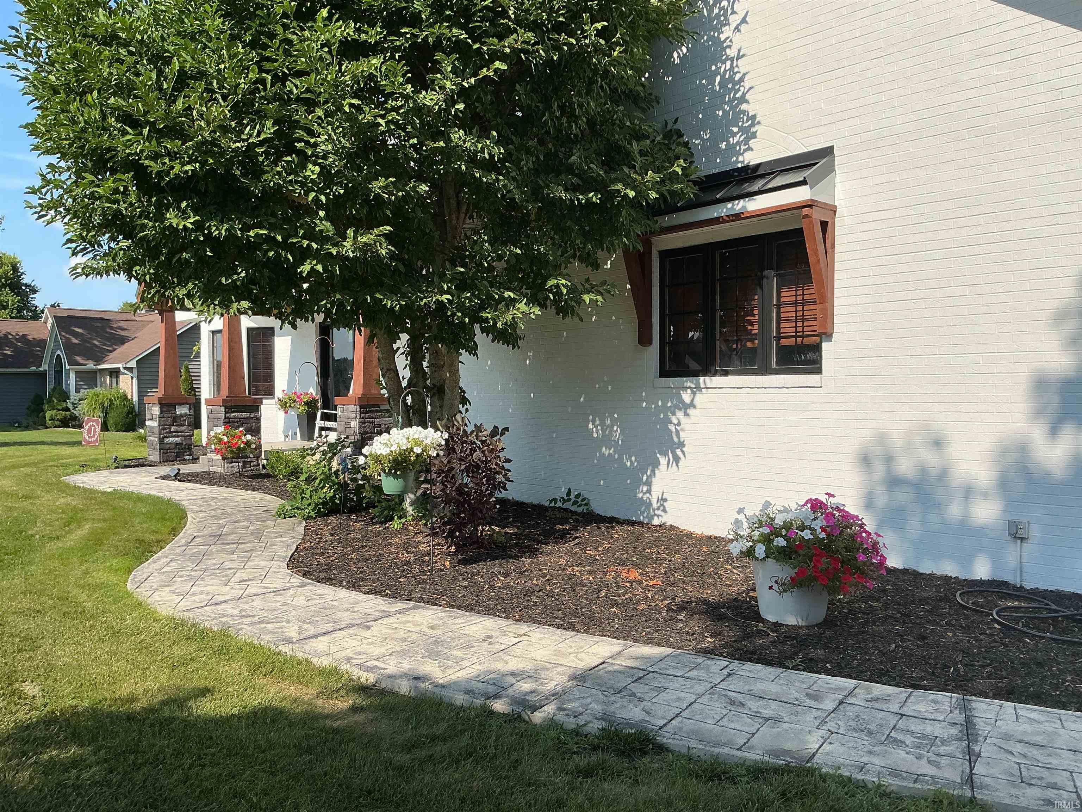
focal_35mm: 29
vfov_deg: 48.2
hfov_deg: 61.7
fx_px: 906
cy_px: 406
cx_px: 541
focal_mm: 3
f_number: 1.8
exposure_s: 1/2058
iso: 25
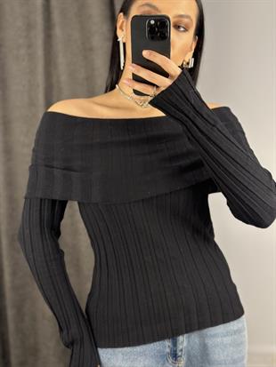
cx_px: 138
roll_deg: +3.5
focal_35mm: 48
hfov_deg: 30.3
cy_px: 184
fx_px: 510
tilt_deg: -26.3
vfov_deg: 39.6
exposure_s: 1/50
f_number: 1.78
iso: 100
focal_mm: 6.86
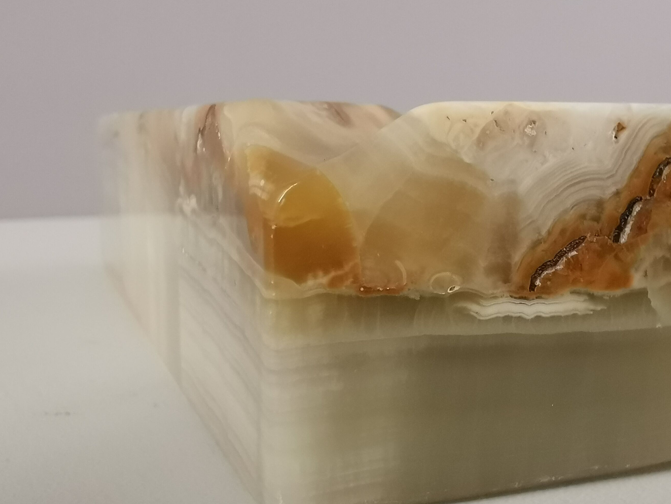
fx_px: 989
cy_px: 265
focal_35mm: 51
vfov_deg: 28.6
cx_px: 295
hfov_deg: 37.4
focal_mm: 2.35
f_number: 2.2
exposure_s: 1/100
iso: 320
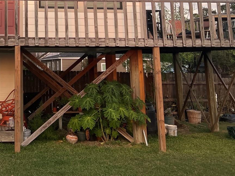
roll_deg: -0.1
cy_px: -23
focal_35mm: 62
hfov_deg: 29.7
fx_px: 421
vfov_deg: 22.2
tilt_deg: +11.0
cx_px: 17
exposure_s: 1/443
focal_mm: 5.7
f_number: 1.5
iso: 50
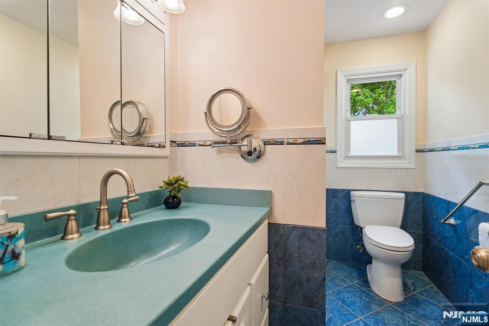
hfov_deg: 96.8
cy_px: 163
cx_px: 244
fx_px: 217
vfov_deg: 73.7
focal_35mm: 16
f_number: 8
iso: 400
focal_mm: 16
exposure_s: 1/10
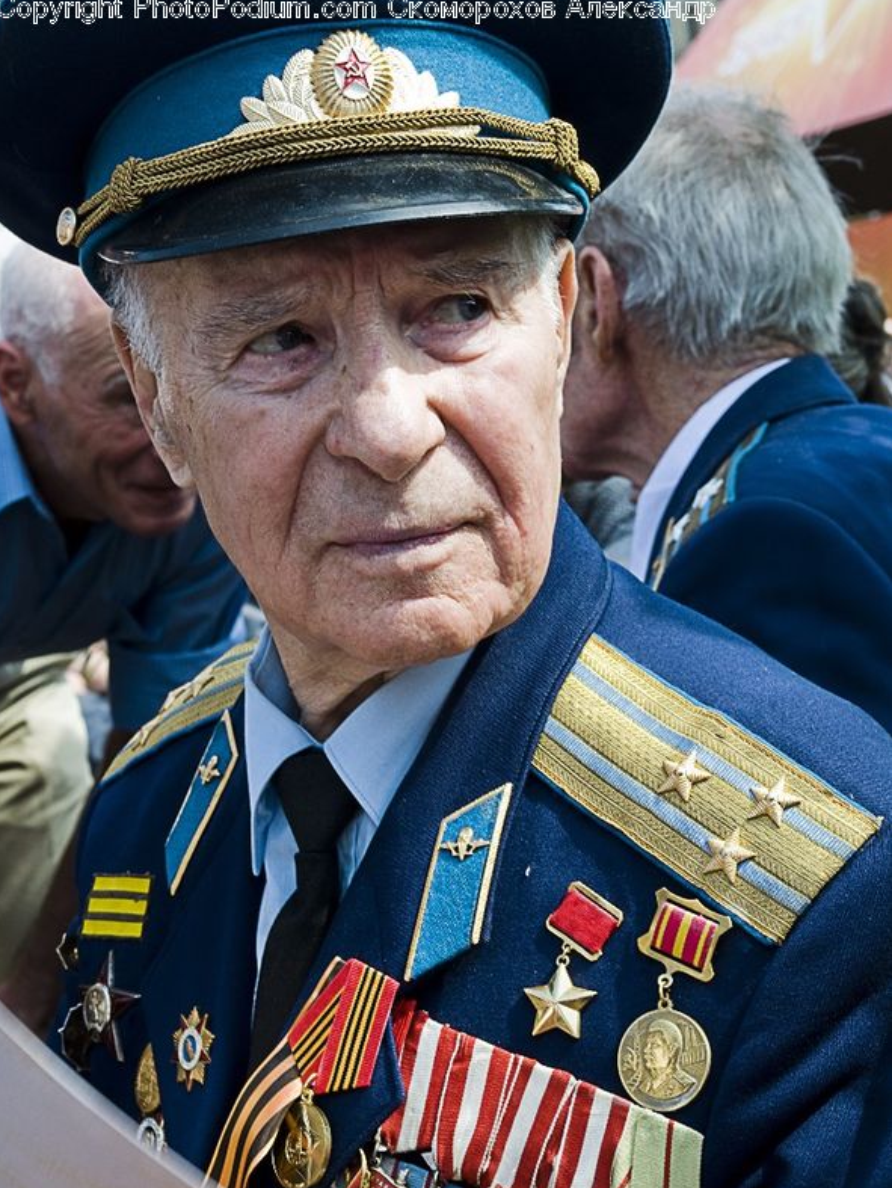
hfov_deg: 18.7
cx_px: 444
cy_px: 651
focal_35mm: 79
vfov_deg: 24.7
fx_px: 2712
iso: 160
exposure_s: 1/60
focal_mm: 48
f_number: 11
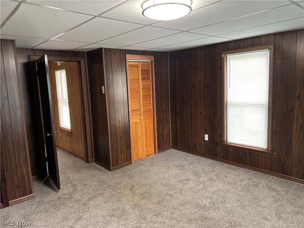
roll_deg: +1.7
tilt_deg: -7.5
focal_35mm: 26
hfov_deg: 67.3
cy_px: 114
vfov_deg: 53.1
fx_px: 228
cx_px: 152
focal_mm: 5.96
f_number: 1.6
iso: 250
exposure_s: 1/60
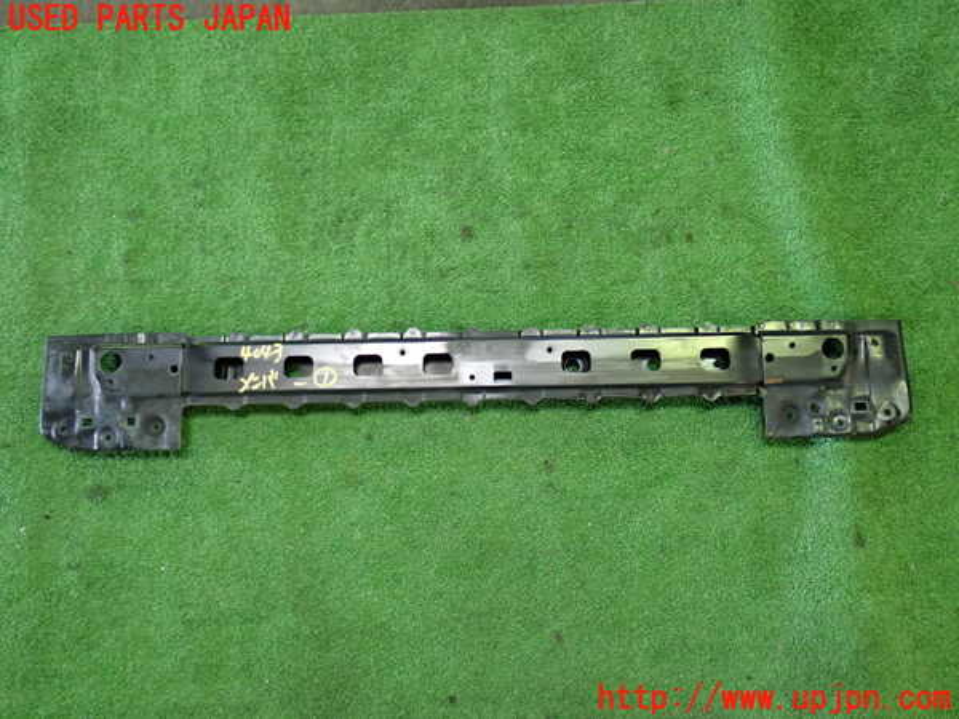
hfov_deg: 51.4
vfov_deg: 39.7
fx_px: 997
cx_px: 480
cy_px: 360
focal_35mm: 36
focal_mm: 6.37
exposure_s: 1/40
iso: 400
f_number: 2.5
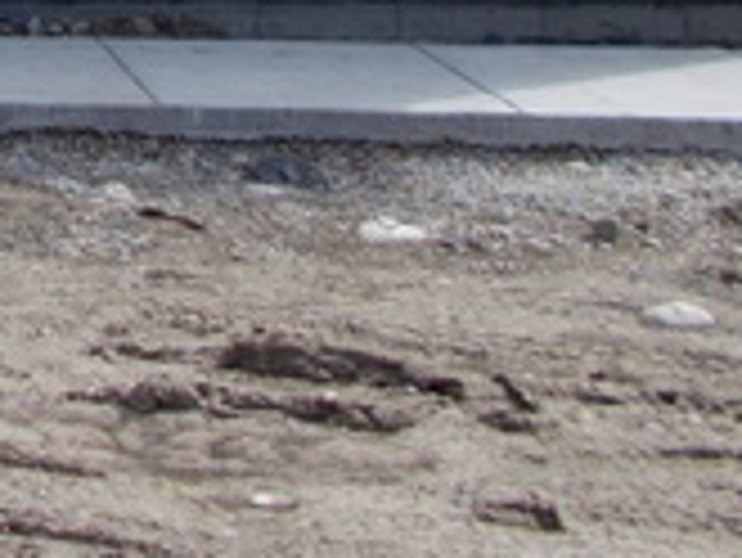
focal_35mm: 101
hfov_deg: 17.6
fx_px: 2167
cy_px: -423
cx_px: -346
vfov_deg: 13.3
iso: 80
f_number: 8
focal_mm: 4.6
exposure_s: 1/125
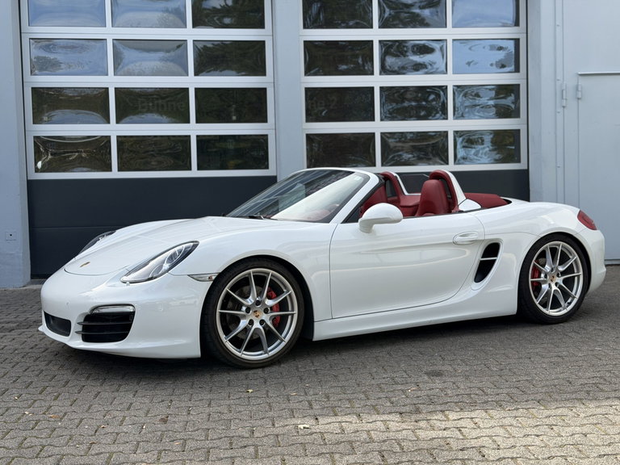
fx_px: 860
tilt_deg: -1.4
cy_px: 232
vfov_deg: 30.3
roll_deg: +1.7
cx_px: 310
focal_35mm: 48
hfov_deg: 39.7
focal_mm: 6.76
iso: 64
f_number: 1.78
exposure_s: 1/1307
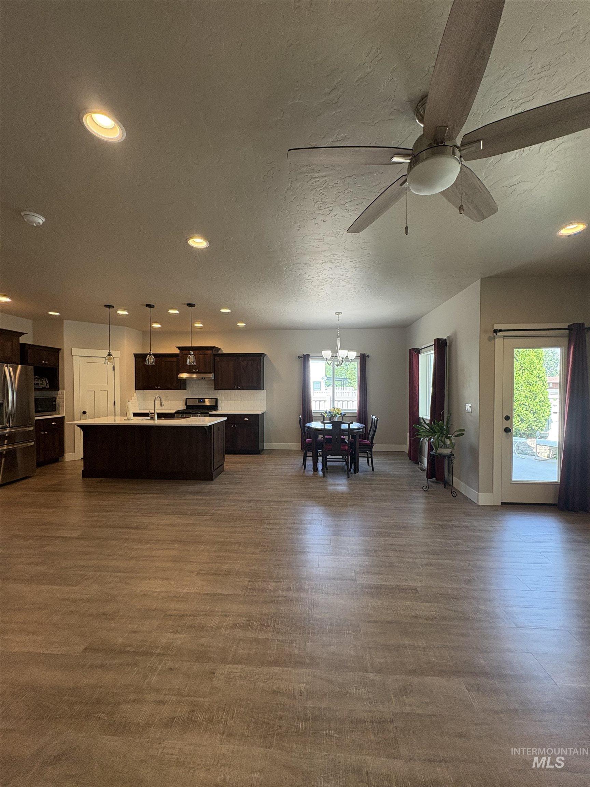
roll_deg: -0.1
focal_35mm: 14
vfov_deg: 102.1
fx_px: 318
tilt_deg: -1.4
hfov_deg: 85.7
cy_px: 394
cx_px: 295
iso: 250
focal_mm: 2.22
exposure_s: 1/120
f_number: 2.2
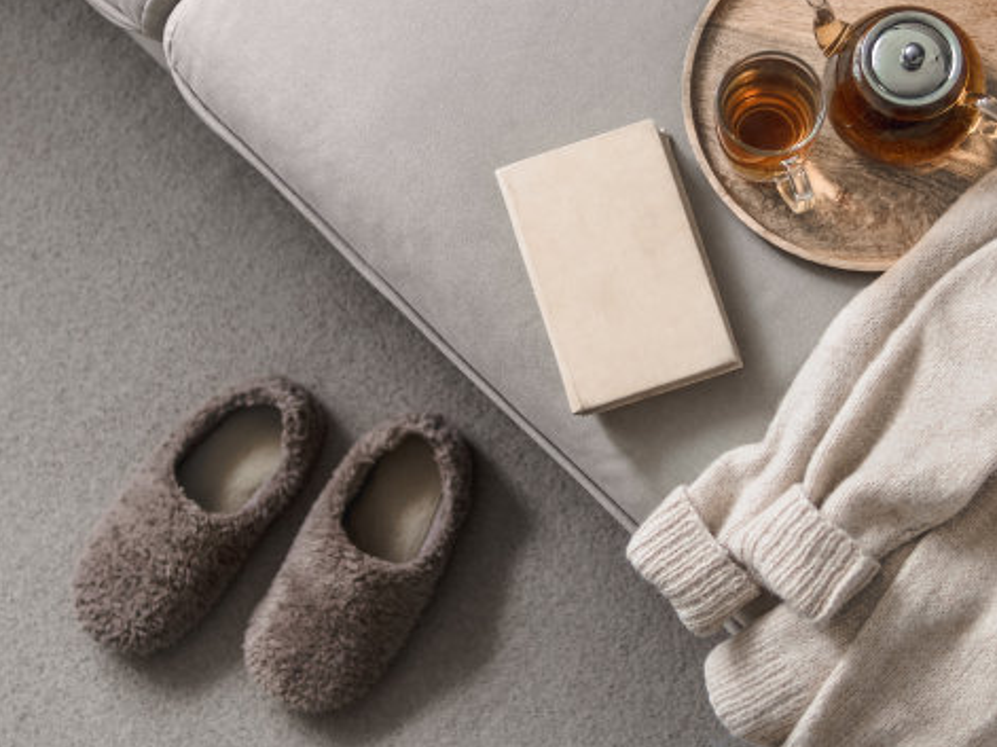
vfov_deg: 18.9
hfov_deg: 25.0
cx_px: 546
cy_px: 272
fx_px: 2246
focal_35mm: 78
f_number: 1.6
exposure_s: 1/125
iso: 200
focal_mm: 30
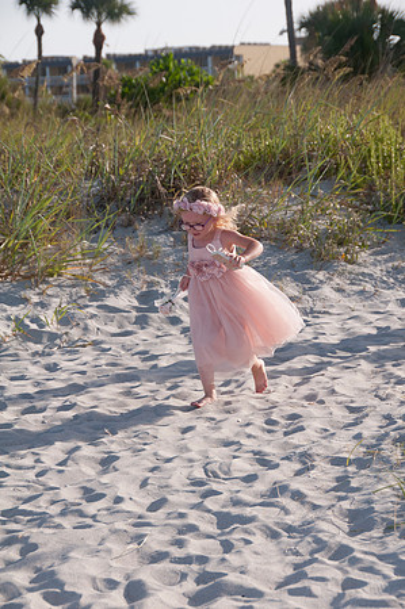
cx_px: 202
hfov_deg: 10.1
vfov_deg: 15.2
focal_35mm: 135
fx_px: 2283
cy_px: 304
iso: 100
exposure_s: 1/250
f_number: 9
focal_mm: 90
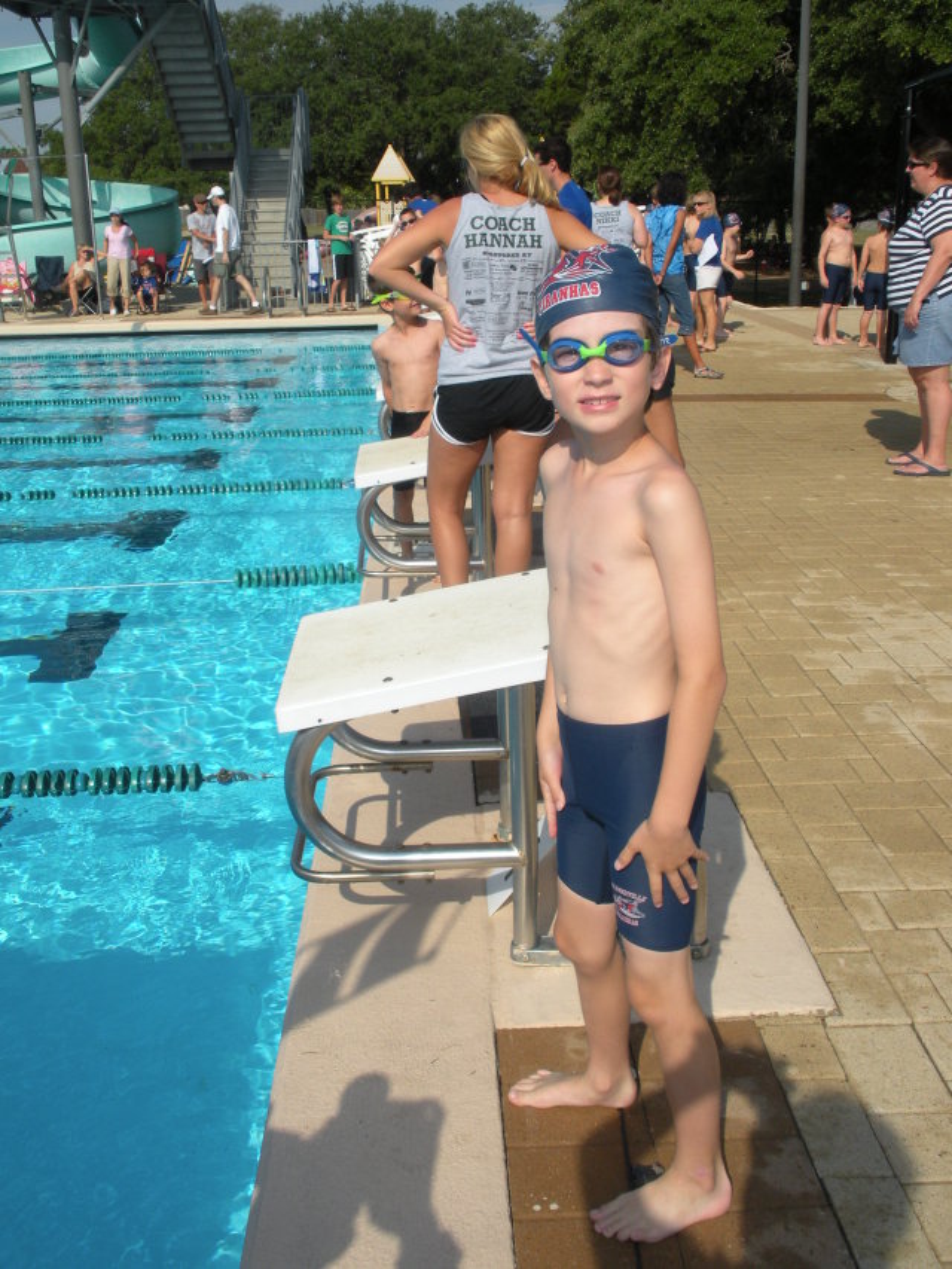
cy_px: 634
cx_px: 476
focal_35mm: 36
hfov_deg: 39.7
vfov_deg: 51.3
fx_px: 1320
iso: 88
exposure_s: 1/540
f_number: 5.6
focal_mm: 6.3
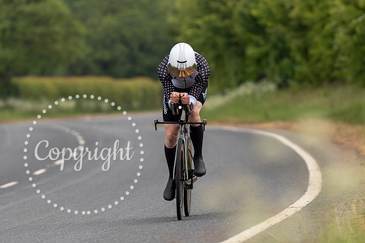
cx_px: 192
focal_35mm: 399
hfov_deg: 5.2
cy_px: 127
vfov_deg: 3.4
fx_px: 4046
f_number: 3.2
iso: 160
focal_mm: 200
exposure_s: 1/1250
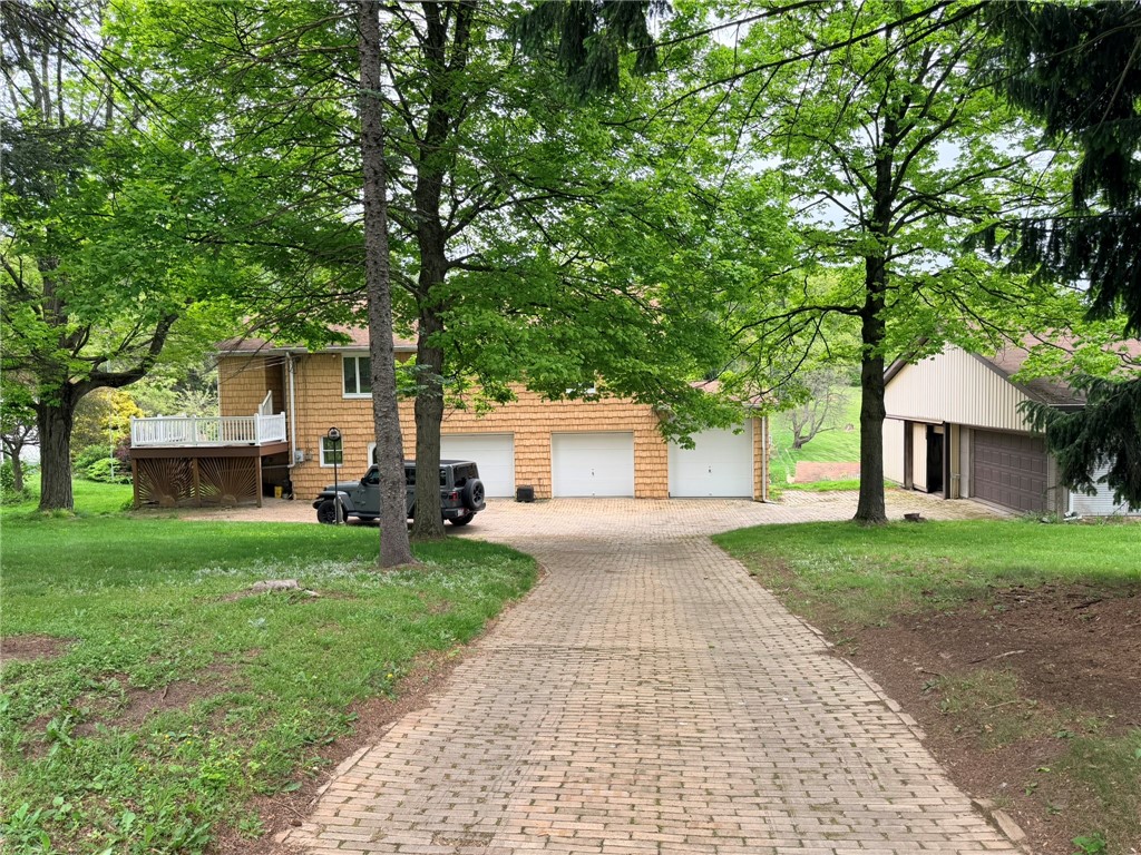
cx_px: 570
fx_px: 791
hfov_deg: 71.6
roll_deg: +1.0
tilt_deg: -3.1
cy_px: 428
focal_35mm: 24
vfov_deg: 56.8
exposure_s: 1/702
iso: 100
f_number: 1.78
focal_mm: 6.76
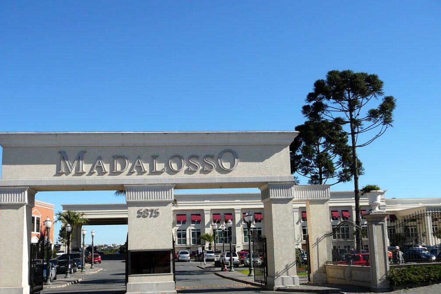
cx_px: 221
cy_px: 164
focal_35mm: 37
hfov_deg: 51.9
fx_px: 453
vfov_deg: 35.9
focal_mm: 5.2
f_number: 5
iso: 80
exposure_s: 1/400
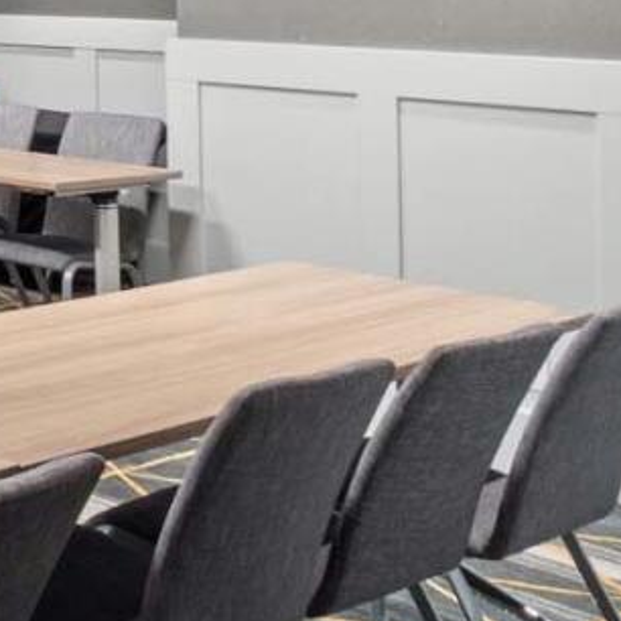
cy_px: -170
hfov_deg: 17.6
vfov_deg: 22.3
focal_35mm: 70
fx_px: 1421
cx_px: -613
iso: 500
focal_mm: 10
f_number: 11
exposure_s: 1/2
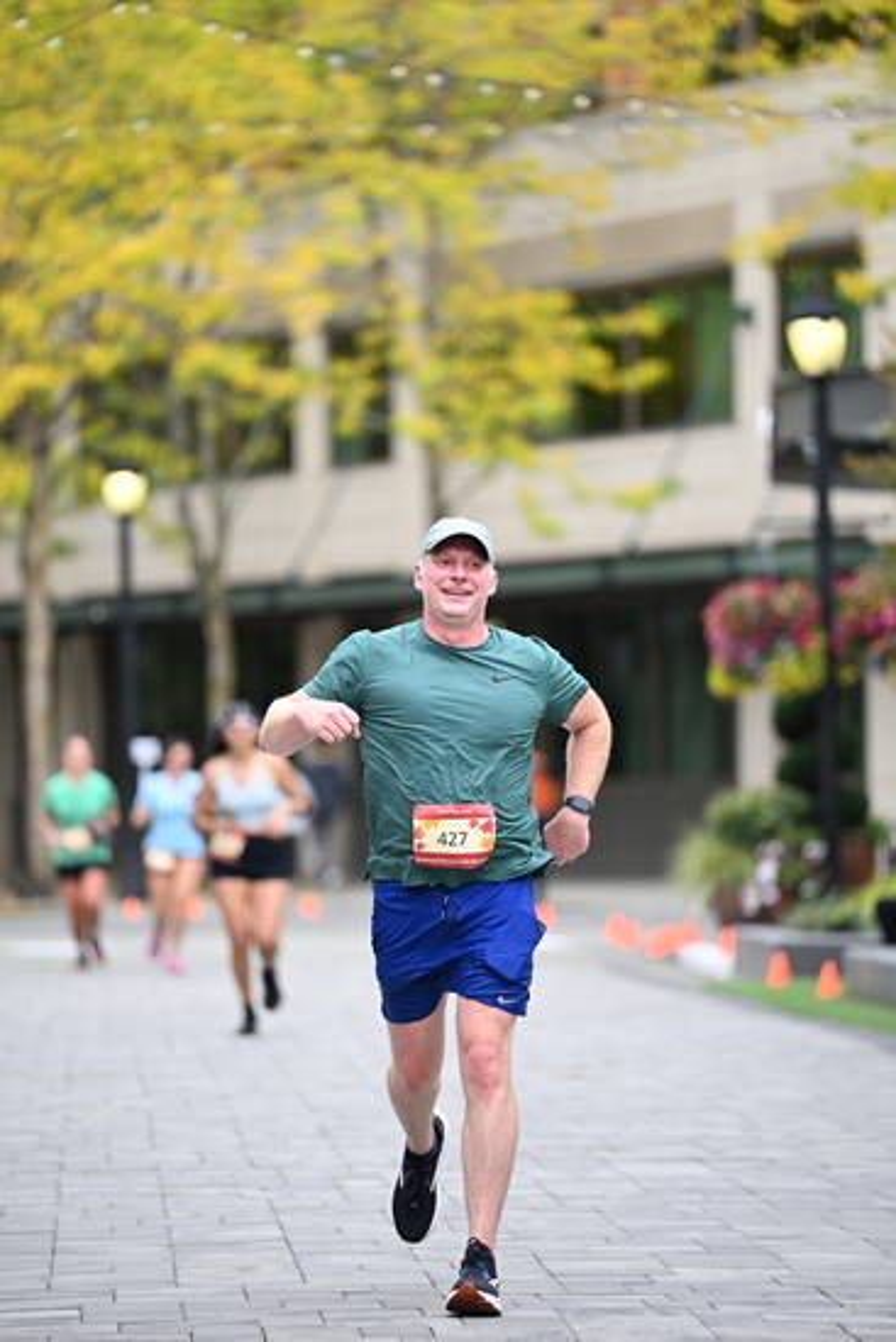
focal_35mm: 200
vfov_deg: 10.3
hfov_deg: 6.9
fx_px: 7461
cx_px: 448
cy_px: 671
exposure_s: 1/1600
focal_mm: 200
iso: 640
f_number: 2.8
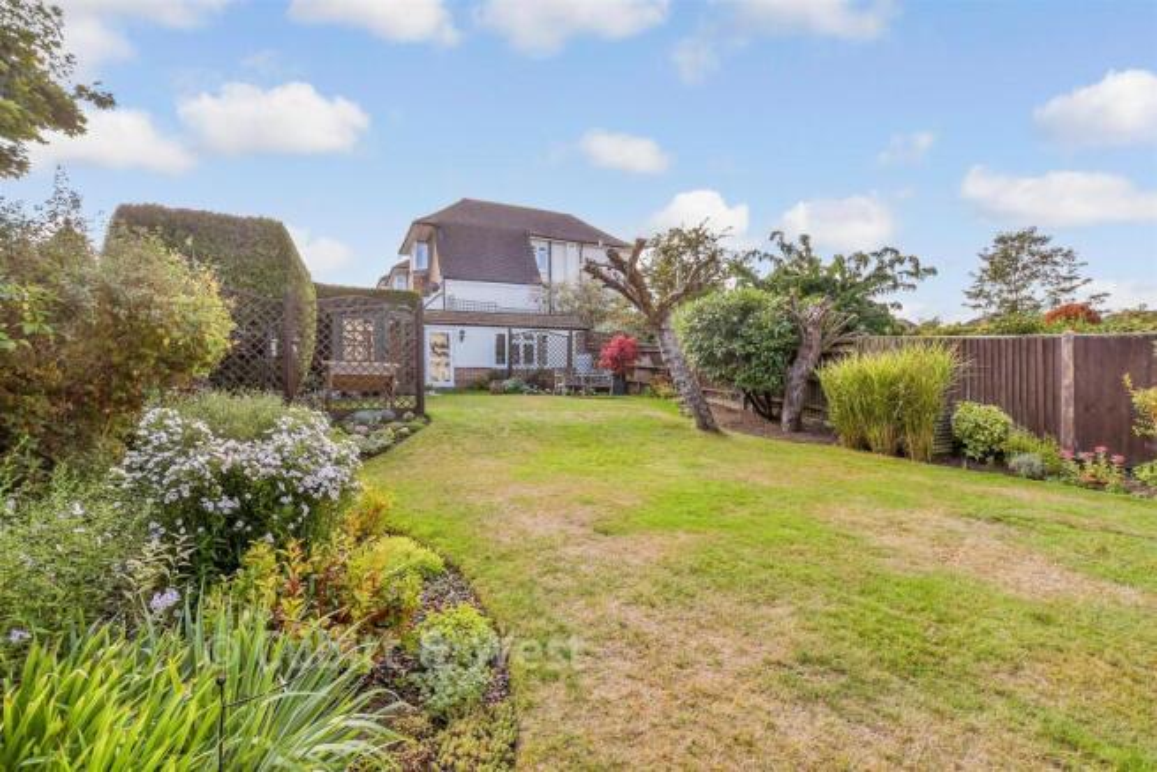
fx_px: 482
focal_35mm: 15
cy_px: 386
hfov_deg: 100.4
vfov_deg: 77.4
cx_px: 578
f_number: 8
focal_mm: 10
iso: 160
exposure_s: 1/160
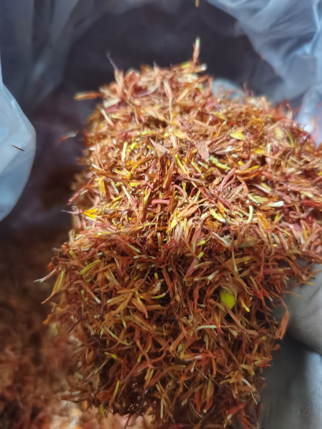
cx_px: 161
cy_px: 214
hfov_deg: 51.3
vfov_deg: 65.3
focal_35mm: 27
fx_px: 335
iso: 640
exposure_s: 1/18
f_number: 1.8
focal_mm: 5.58
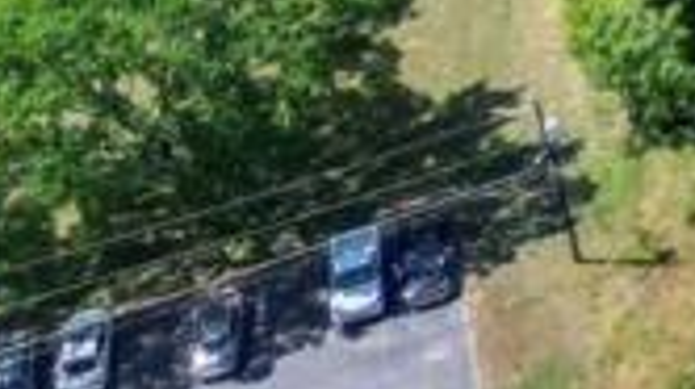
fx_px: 3480
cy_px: -1067
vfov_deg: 5.7
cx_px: 2185
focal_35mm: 189
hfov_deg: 8.9
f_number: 1.7
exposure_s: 1/1250
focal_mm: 6.72
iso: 100
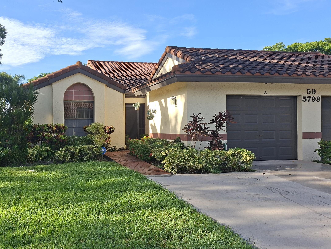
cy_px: 131
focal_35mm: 32
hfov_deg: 55.6
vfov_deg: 44.1
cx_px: 110
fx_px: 306
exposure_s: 1/1029
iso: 50
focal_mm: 5.54
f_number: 1.8
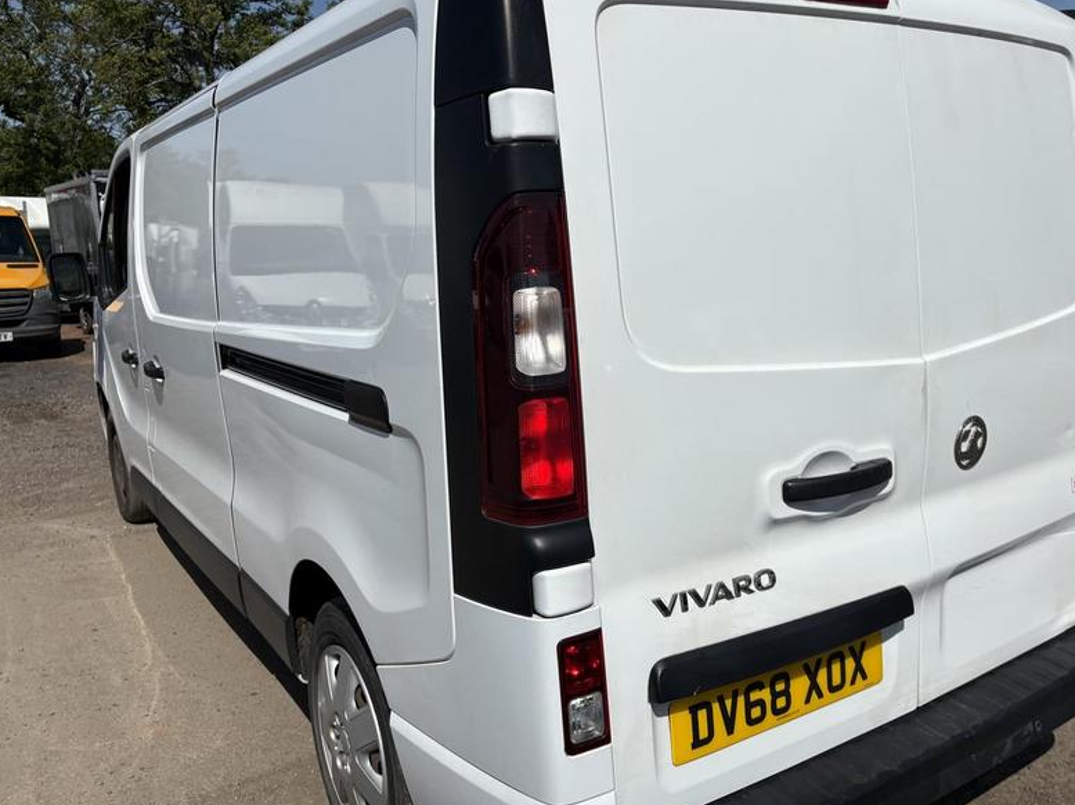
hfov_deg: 59.9
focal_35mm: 30
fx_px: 931
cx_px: 577
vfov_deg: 46.8
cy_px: 415
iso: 40
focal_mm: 5.96
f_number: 1.6
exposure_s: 1/10101
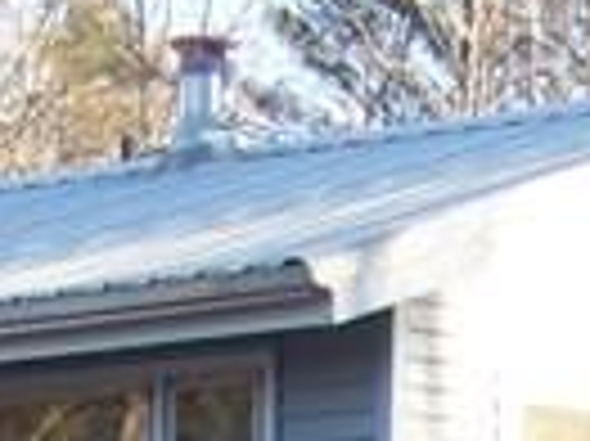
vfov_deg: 5.2
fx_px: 4785
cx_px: 644
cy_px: 945
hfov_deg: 7.0
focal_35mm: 281
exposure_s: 1/200
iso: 67
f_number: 2.8
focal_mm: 5.85
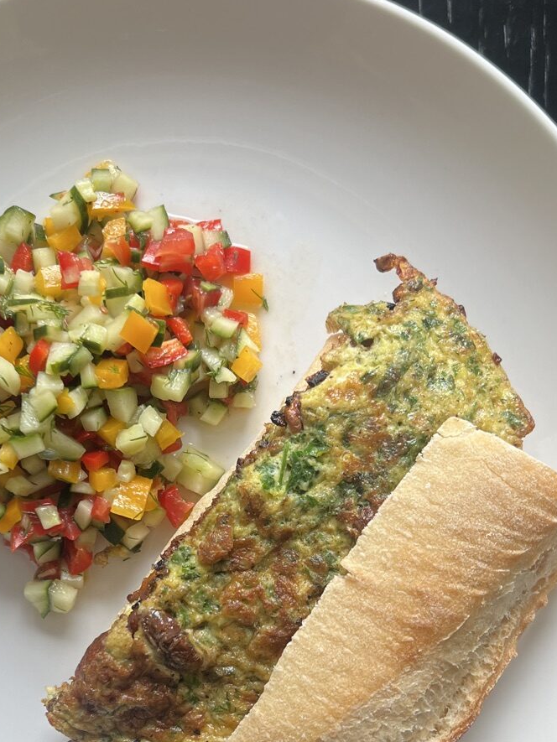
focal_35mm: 47
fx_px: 1008
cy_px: 448
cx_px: 182
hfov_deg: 30.6
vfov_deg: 40.2
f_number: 1.5
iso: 40
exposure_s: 1/120
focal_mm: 5.7
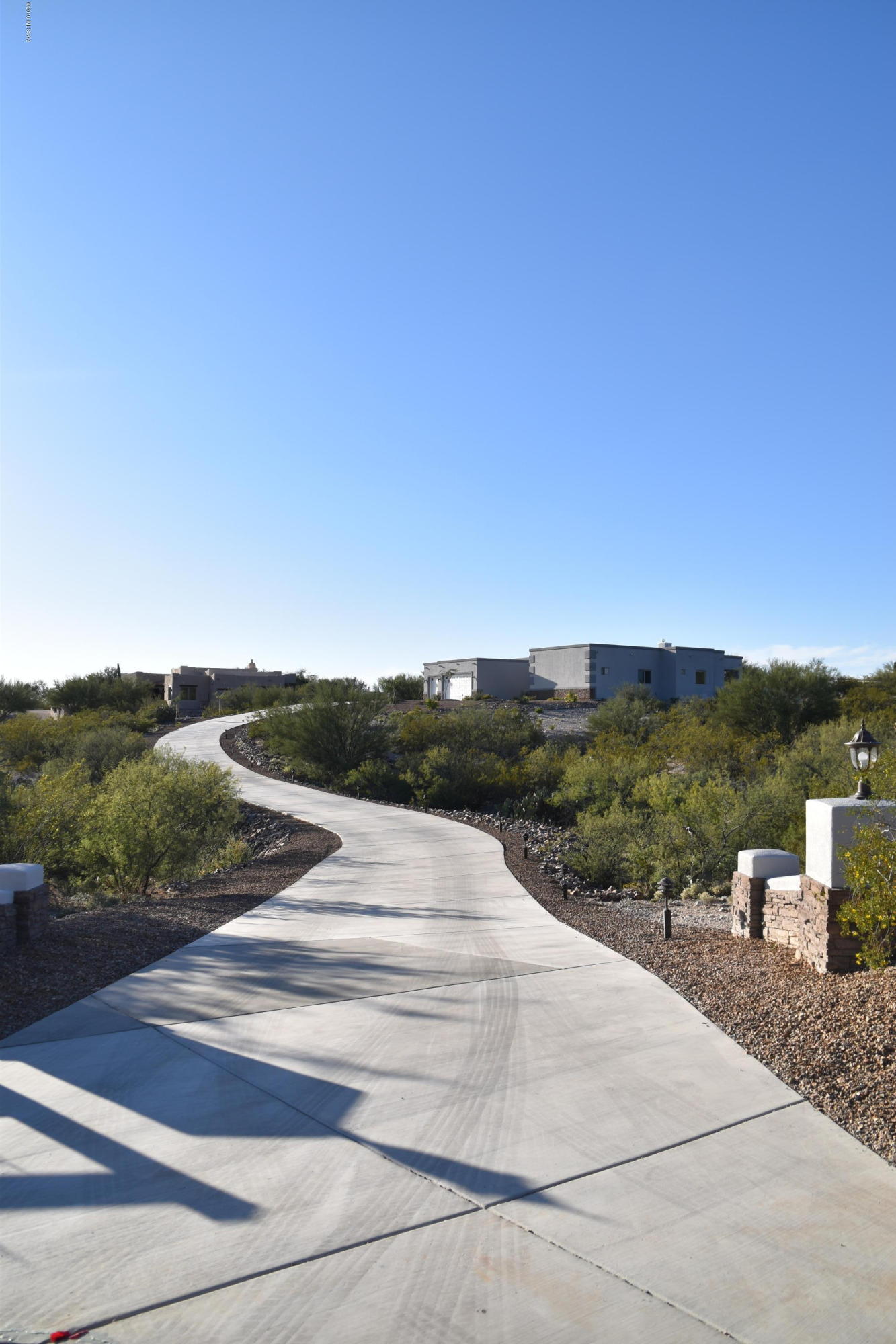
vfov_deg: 67.4
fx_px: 1008
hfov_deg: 47.9
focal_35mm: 27
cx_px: 448
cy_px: 672
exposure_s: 1/320
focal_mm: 18
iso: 100
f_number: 9
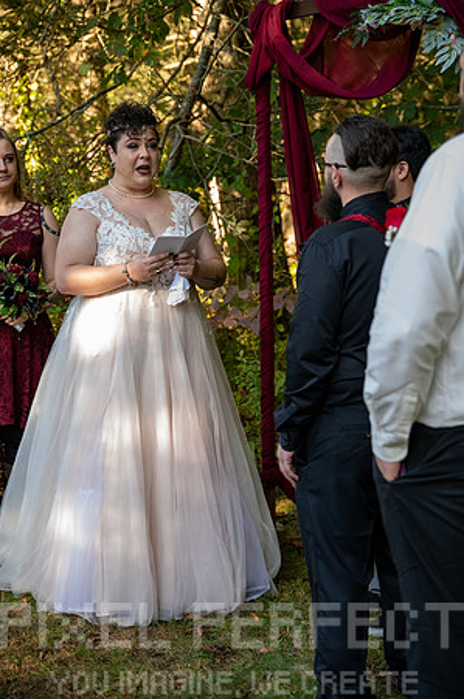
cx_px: 232
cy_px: 350
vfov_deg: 28.9
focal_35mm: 70
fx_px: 1356
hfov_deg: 19.4
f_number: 4
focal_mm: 70
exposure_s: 1/2500
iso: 6400
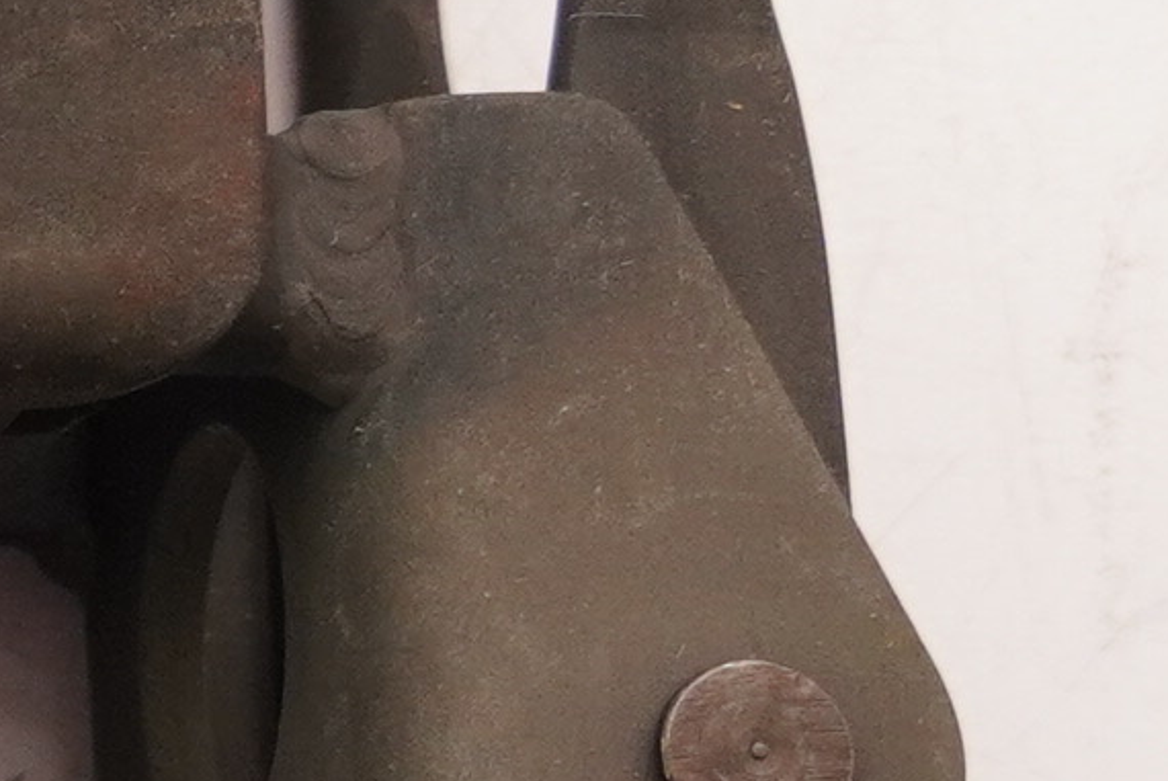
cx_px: -2639
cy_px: 890
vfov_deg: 4.7
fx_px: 9416
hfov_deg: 6.4
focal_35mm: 290
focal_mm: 26
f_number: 5.6
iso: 800
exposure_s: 1/250
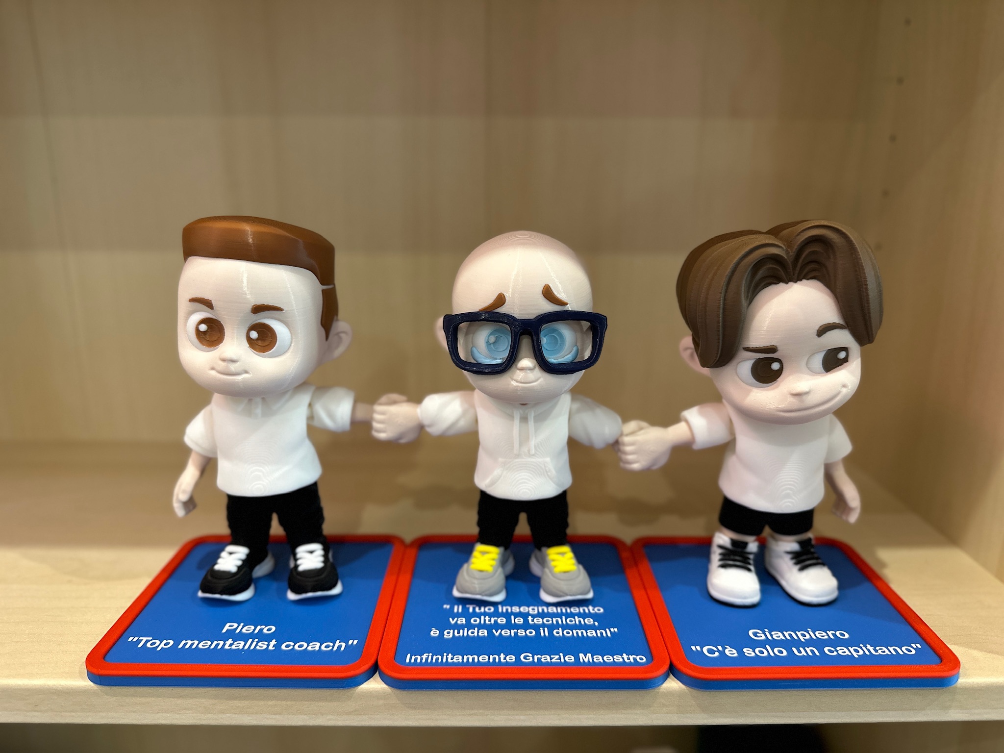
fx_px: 696
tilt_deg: -14.9
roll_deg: -0.6
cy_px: 376
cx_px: 502
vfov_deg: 56.8
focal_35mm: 24
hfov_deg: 71.6
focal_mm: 6.86
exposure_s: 1/100
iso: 200
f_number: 1.78
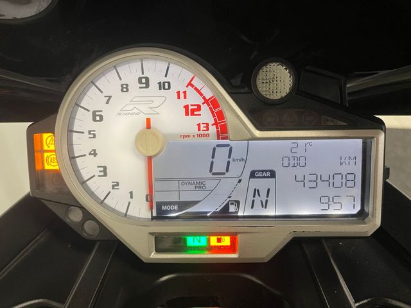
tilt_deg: -38.6
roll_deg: -3.7
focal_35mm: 26
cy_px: 154
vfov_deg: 53.1
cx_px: 206
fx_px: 309
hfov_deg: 67.3
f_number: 1.6
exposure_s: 1/60
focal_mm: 5.1
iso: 200
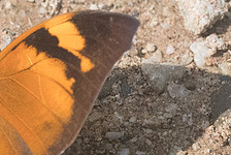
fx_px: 9393
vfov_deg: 0.9
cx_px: -10
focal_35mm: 1462
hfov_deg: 1.4
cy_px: 186
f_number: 6.3
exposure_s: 1/1600
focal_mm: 150
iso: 800
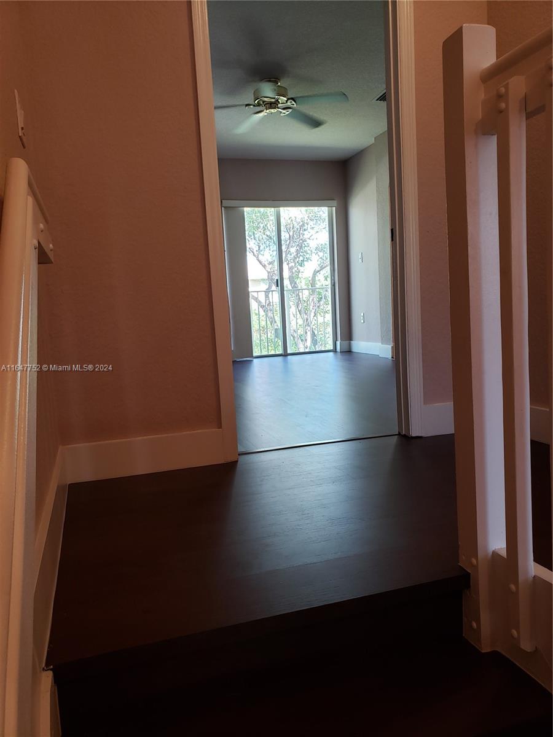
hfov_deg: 53.1
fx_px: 554
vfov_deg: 67.3
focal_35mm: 26
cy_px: 368
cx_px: 276
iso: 125
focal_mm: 4.3
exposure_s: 1/60
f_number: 2.4
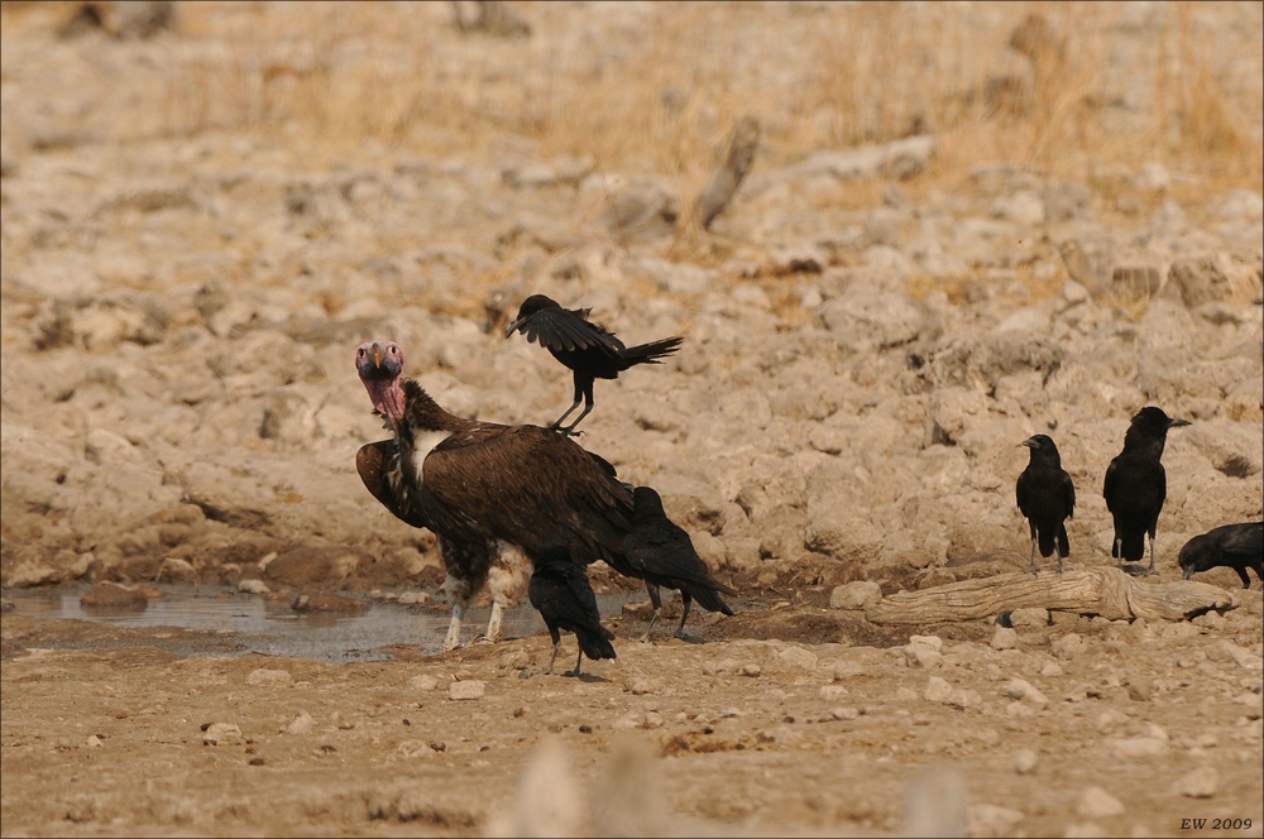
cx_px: 632
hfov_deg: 3.4
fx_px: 21039
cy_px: 420
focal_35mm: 600
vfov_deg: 2.3
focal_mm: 400
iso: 200
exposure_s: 1/800
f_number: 6.3
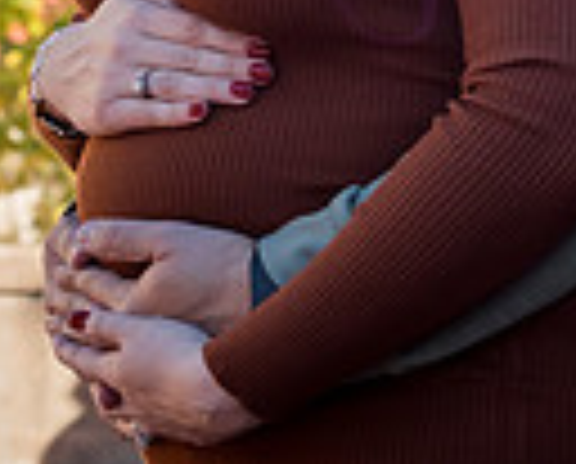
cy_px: -545
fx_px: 4494
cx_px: 621
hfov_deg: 7.3
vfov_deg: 5.7
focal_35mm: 263
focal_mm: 80
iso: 800
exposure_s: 1/500
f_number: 9
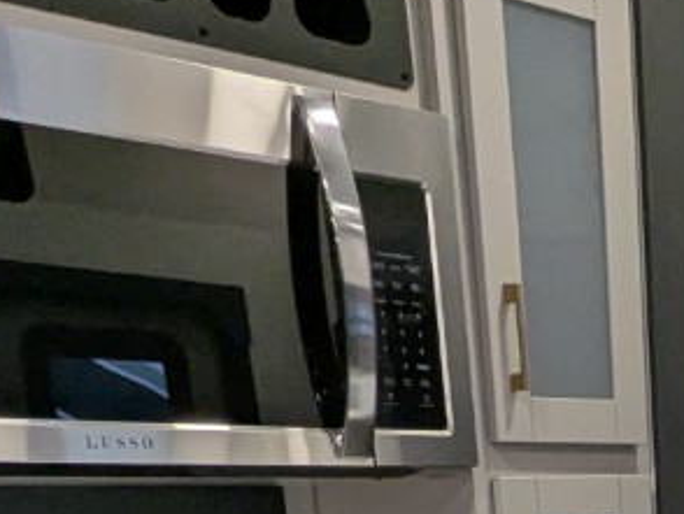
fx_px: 1503
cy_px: 1056
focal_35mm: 76
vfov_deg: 15.3
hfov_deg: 21.8
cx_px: 999
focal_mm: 2.35
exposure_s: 1/62
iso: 185
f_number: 2.2
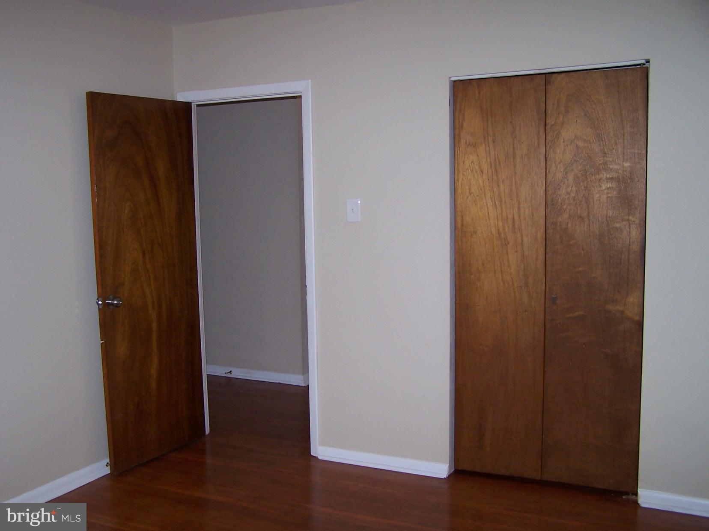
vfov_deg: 37.7
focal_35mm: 38
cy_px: 266
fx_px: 778
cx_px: 354
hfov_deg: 49.0
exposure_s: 1/60
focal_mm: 6.3
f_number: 2.8
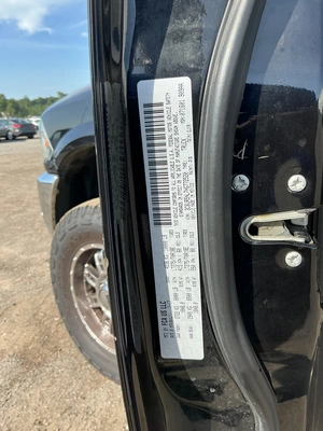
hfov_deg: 49.7
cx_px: 162
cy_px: 216
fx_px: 348
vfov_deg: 63.4
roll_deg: +1.8
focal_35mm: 28
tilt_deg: -16.3
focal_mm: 3
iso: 25
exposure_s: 1/613
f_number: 1.8
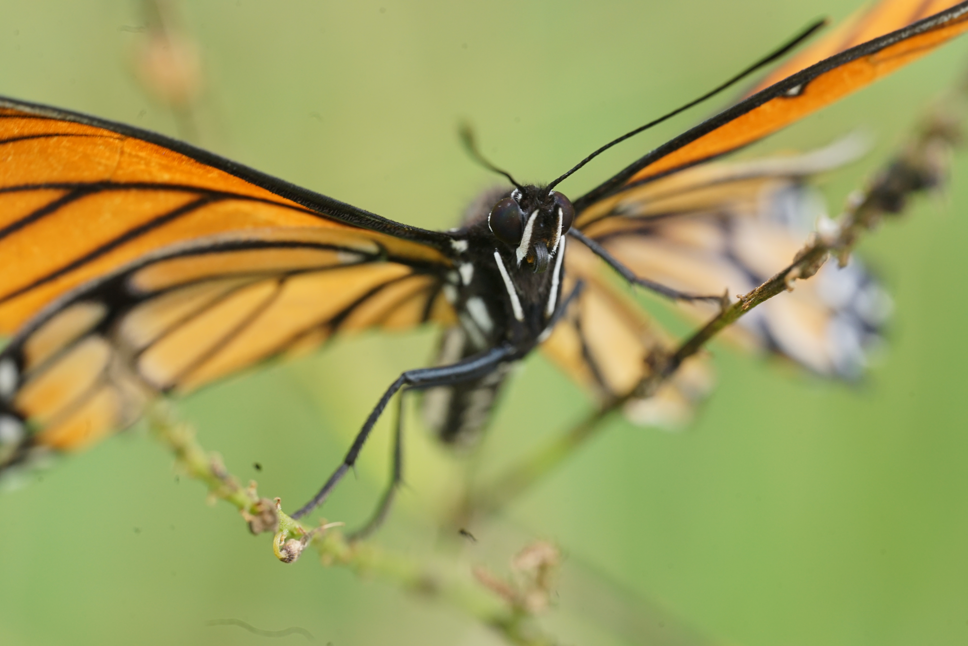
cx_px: 484
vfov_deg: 13.0
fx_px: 2824
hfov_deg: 19.5
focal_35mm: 105
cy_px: 323
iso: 500
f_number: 7.1
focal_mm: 105
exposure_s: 1/125
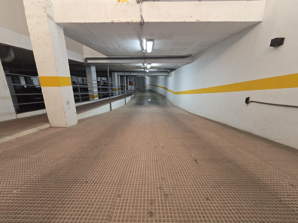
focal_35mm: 13
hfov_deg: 106.2
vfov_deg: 89.9
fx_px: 112
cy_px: 112
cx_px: 149
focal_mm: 2.2
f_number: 2.2
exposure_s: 1/50
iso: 400
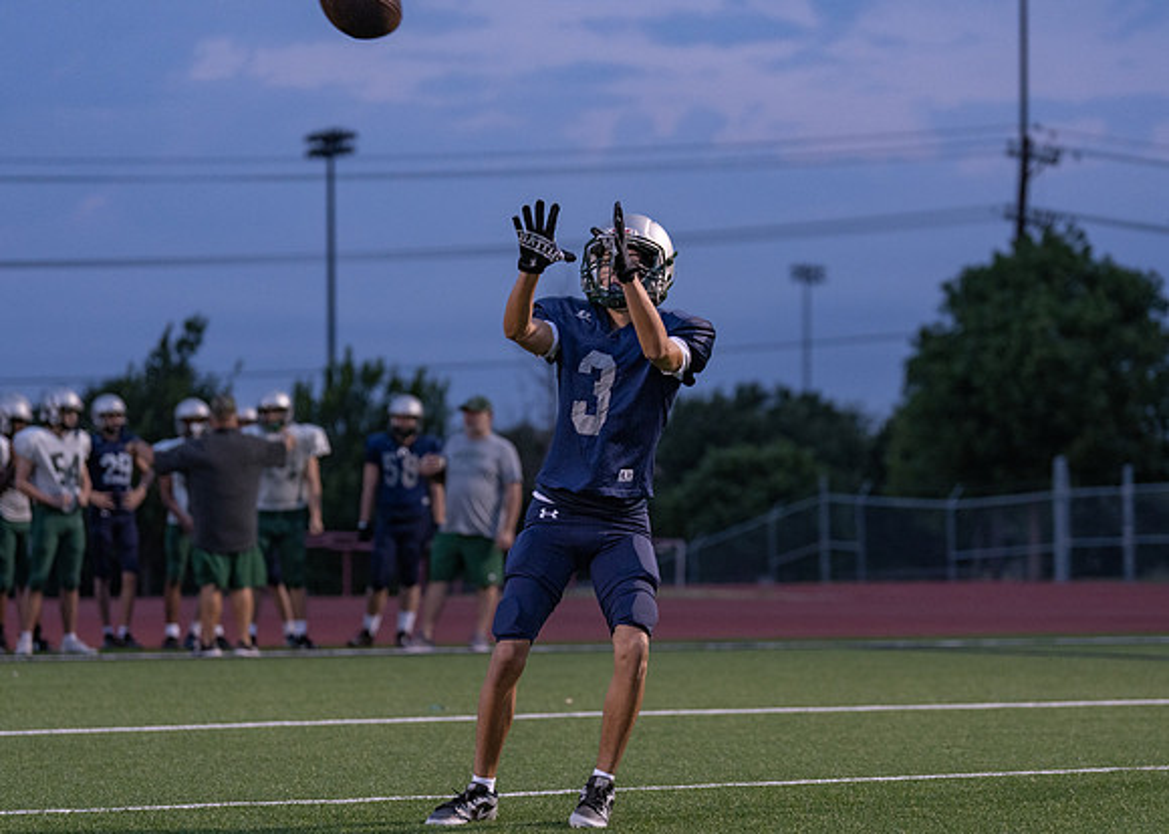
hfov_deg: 17.4
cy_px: 444
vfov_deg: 12.5
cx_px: 656
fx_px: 3811
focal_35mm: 115
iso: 2500
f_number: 2.8
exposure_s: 1/1000
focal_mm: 102
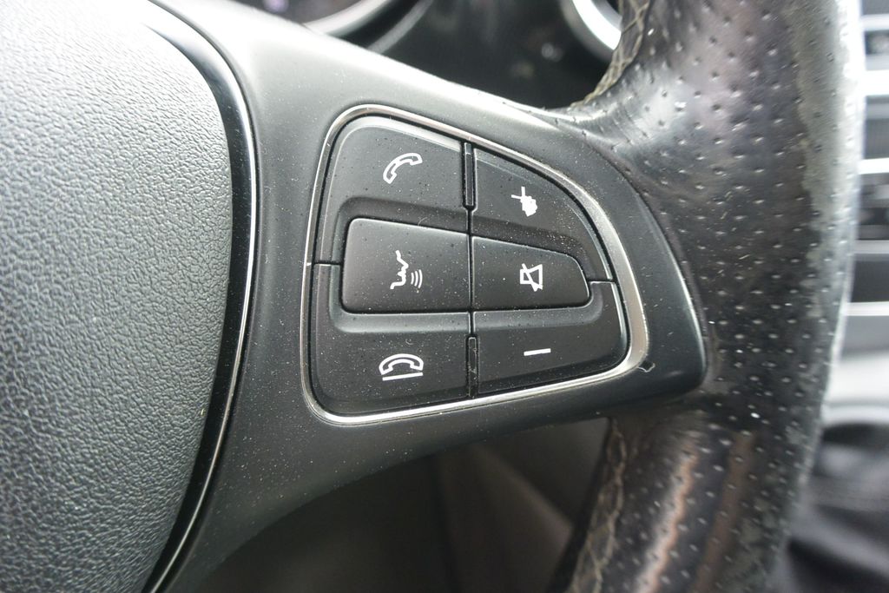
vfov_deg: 47.9
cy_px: 296
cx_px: 444
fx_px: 667
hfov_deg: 67.4
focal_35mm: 27
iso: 800
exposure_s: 1/50
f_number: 3.5
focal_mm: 10
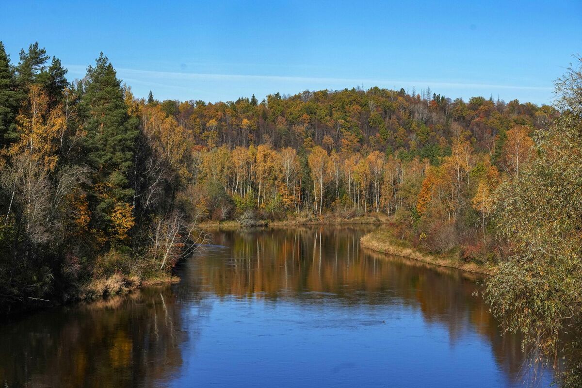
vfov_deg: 19.5
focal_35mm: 70
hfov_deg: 28.8
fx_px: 1132
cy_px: 194
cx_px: 291
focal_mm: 70
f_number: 9
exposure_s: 1/4000
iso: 1600
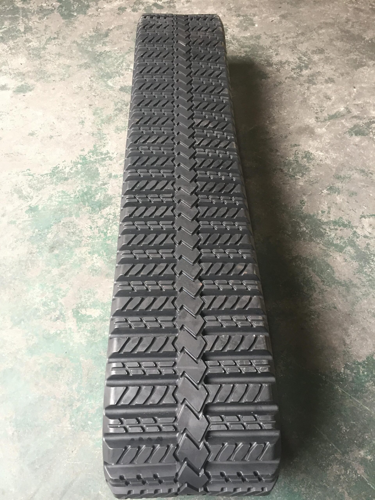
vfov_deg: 61.7
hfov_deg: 48.2
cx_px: 188
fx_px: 419
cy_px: 250
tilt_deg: -54.3
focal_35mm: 29
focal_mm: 4.15
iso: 100
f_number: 2.2
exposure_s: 1/33
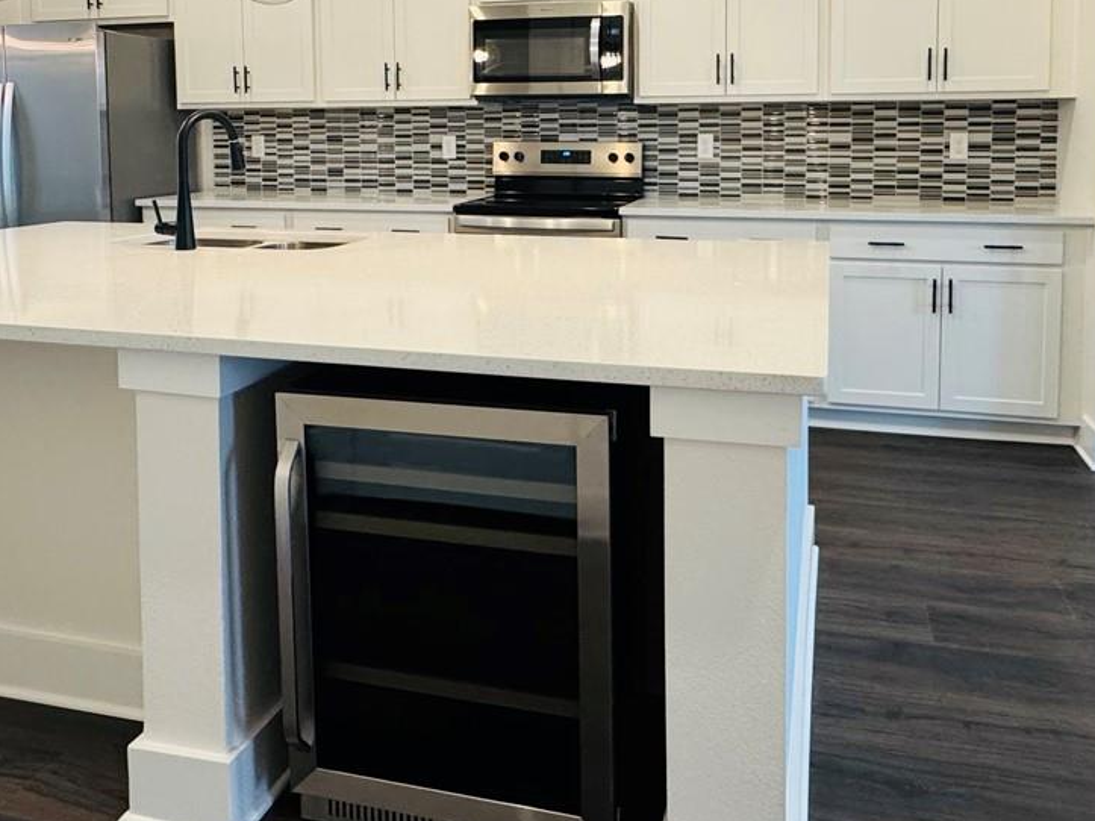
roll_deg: +0.7
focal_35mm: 31
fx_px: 980
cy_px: 195
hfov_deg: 58.4
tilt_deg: -4.2
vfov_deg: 43.8
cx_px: 553
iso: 250
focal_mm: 2.22
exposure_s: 1/120
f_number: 2.2
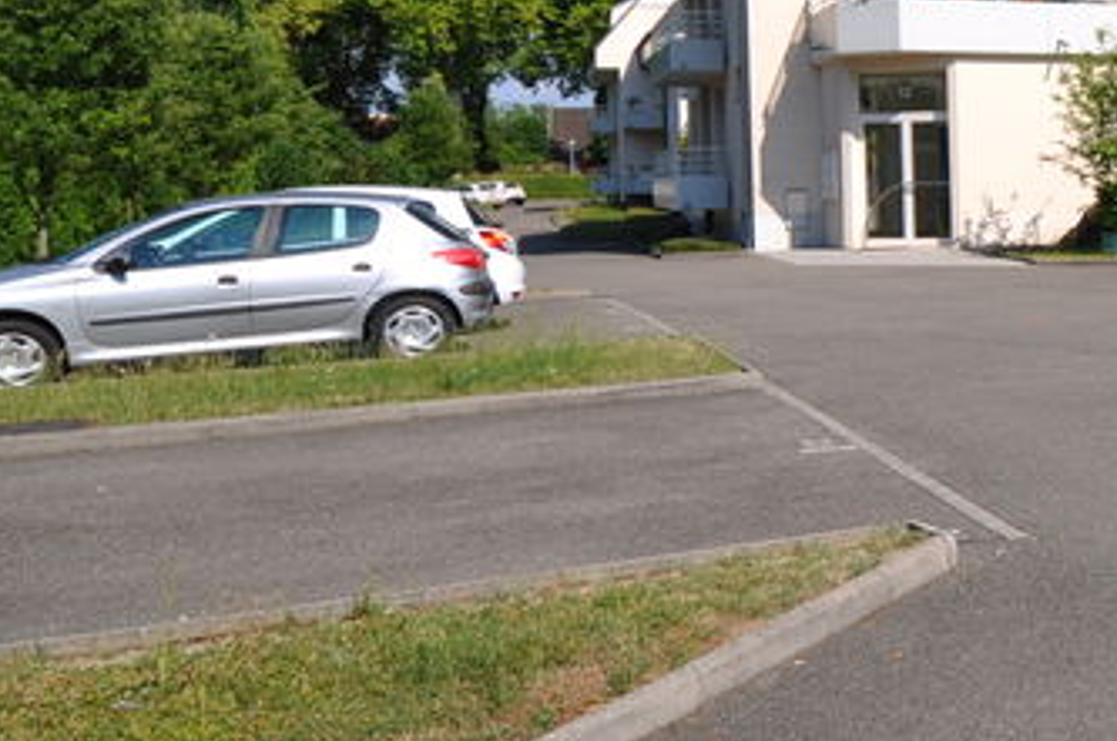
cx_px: 1399
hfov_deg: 33.7
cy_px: 168
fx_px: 1394
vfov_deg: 29.2
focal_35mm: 45
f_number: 8
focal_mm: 10
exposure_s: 1/250
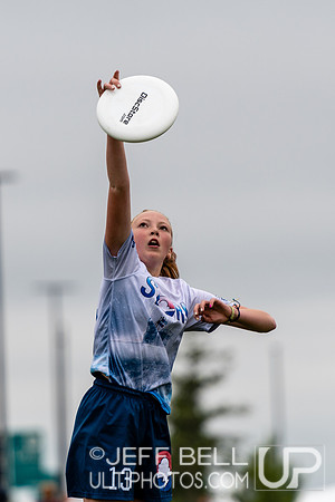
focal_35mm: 450
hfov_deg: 3.1
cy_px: 251
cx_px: 168
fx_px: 6281
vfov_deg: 4.6
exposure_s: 1/1000
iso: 100
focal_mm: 200
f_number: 2.8
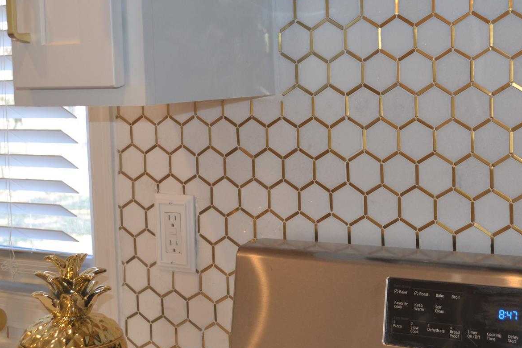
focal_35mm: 63
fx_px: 913
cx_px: 340
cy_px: 137
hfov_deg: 31.7
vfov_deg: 21.5
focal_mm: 24
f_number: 4
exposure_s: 1/60
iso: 400
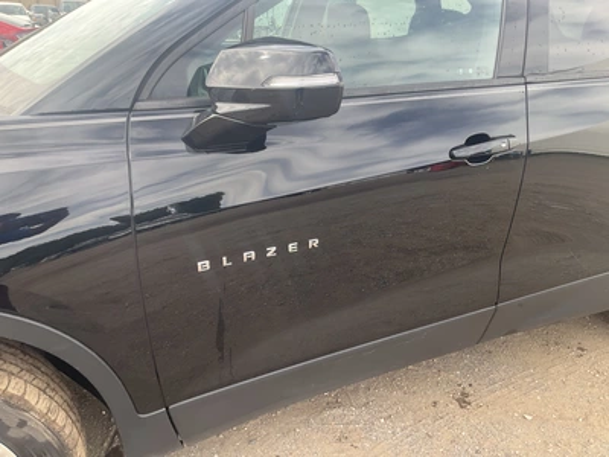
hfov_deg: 61.7
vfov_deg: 48.2
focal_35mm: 29
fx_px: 510
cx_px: 304
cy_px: 228
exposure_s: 1/188
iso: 20
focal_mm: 3
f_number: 1.8
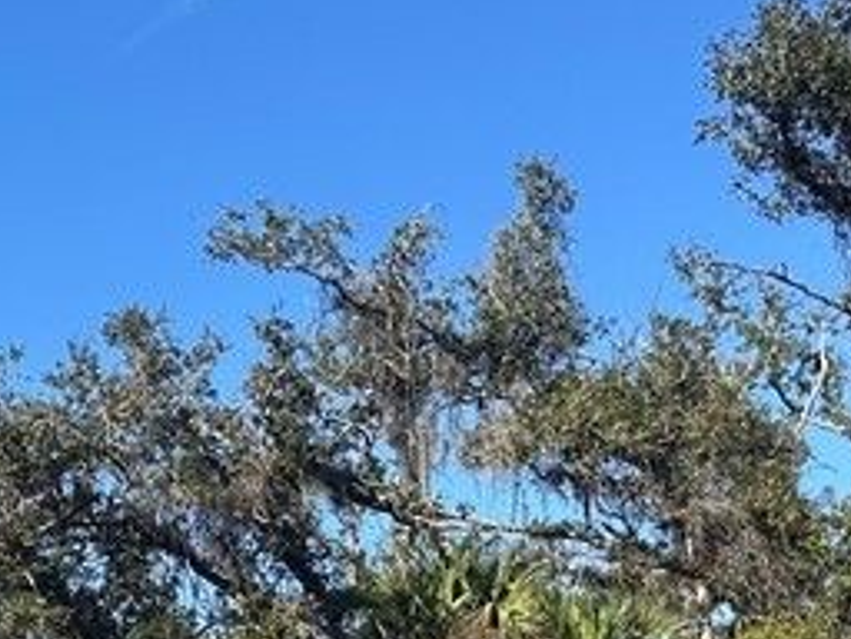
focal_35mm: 96
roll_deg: -1.2
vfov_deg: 14.5
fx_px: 2360
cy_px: 922
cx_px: -213
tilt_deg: +5.2
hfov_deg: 19.1
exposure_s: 1/2882
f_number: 1.78
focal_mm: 6.86
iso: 80
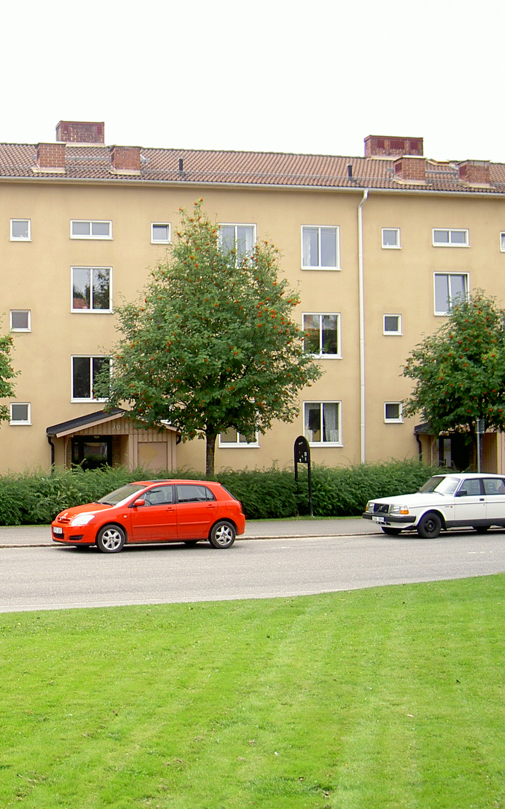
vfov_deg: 36.3
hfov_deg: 22.5
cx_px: 34
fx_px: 1233
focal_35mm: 56
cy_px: 409
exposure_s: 1/200
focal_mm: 8
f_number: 2.8
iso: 100
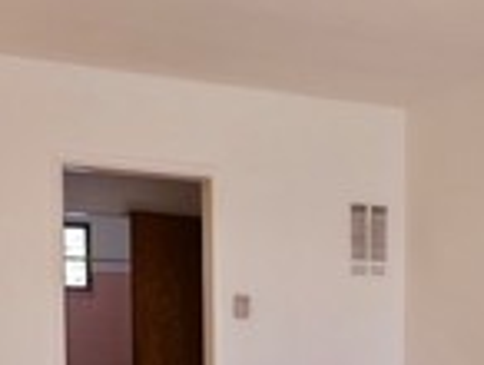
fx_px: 980
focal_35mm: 70
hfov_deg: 27.6
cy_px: 445
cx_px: 312
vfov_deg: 19.7
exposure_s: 1/50
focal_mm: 3.05
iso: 100
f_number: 2.2
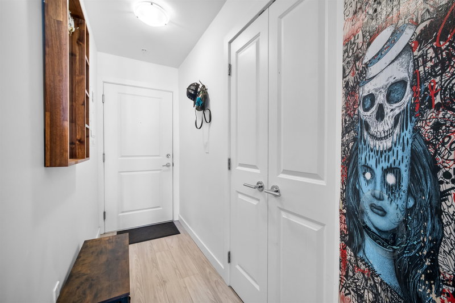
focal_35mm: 14
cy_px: 152
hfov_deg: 106.3
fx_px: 171
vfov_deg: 83.2
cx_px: 228
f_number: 9
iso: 250
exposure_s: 1/10
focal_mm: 9
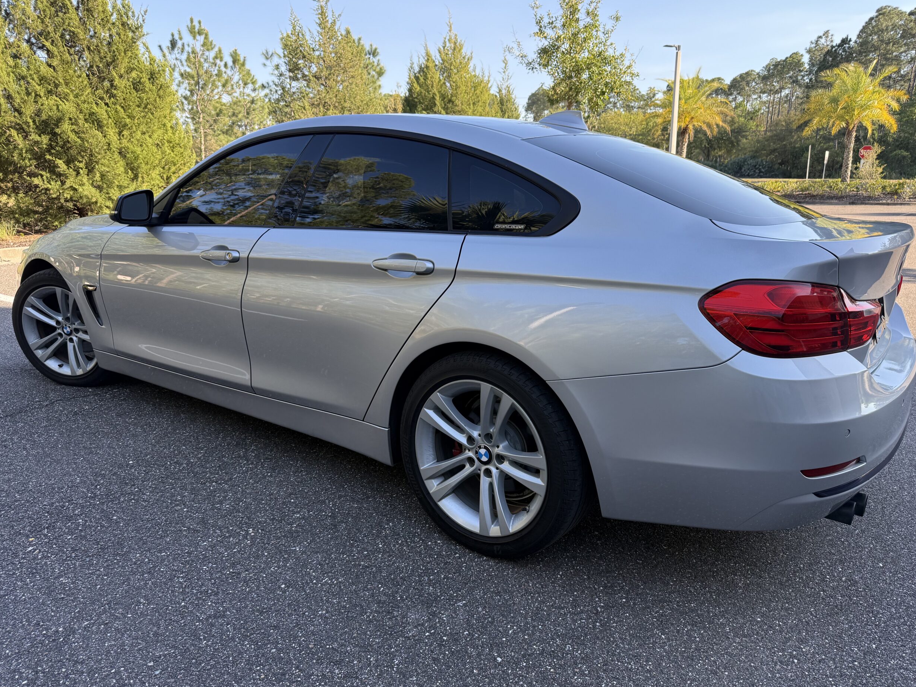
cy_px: 350
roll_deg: +0.0
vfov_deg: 54.9
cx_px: 468
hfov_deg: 69.4
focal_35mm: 25
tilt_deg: -15.2
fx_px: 661
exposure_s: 1/728
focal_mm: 6.76
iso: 100
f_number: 1.78
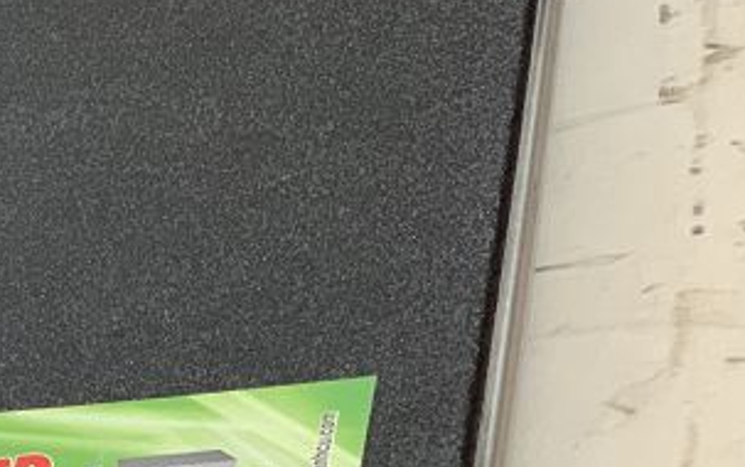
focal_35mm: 186
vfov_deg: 7.1
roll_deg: +20.8
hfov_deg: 10.8
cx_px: -447
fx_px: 3780
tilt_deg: -27.5
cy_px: 361
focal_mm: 6
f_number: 2.4
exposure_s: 1/50
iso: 400
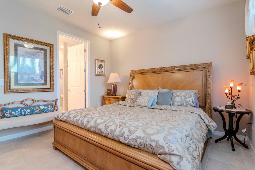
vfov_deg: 72.0
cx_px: 128
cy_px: 85
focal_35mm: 16
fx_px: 117
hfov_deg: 95.0
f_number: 7.1
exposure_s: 1/13
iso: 800
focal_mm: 11
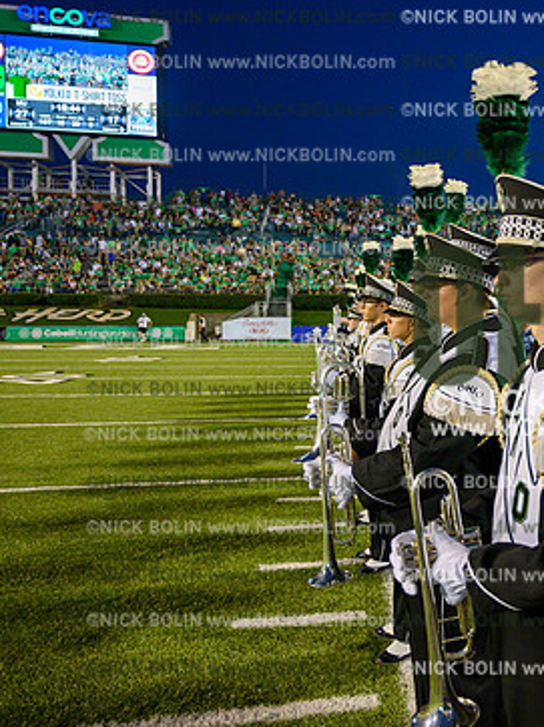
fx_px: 776
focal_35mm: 37
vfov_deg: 50.1
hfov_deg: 34.8
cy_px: 341
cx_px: 554
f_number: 4
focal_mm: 24
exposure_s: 1/200
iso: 2000
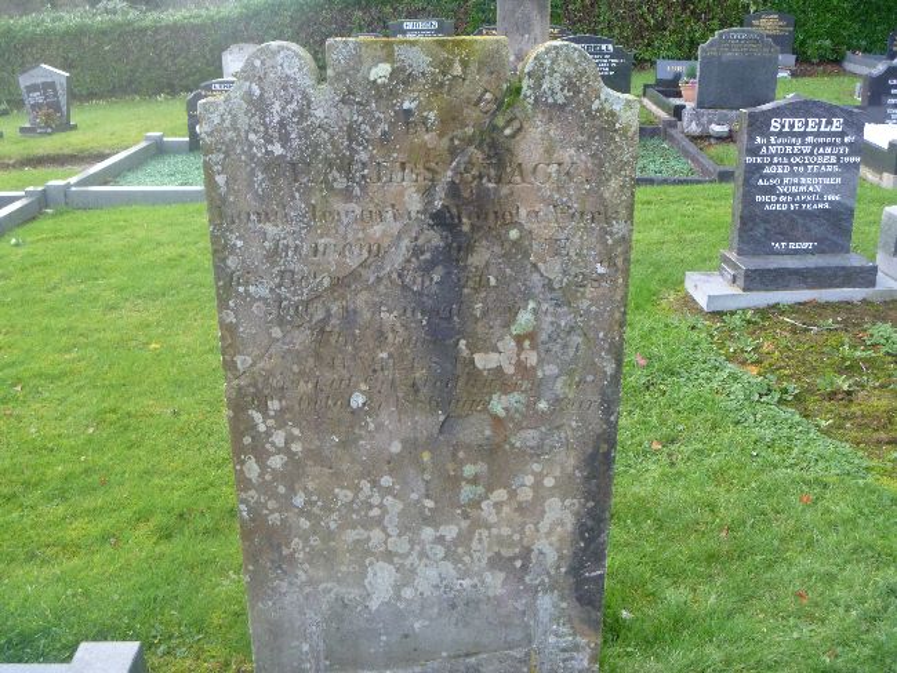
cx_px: 448
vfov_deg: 40.7
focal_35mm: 35
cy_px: 336
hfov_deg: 52.6
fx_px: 907
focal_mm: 6.3
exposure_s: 1/60
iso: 320
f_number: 3.5
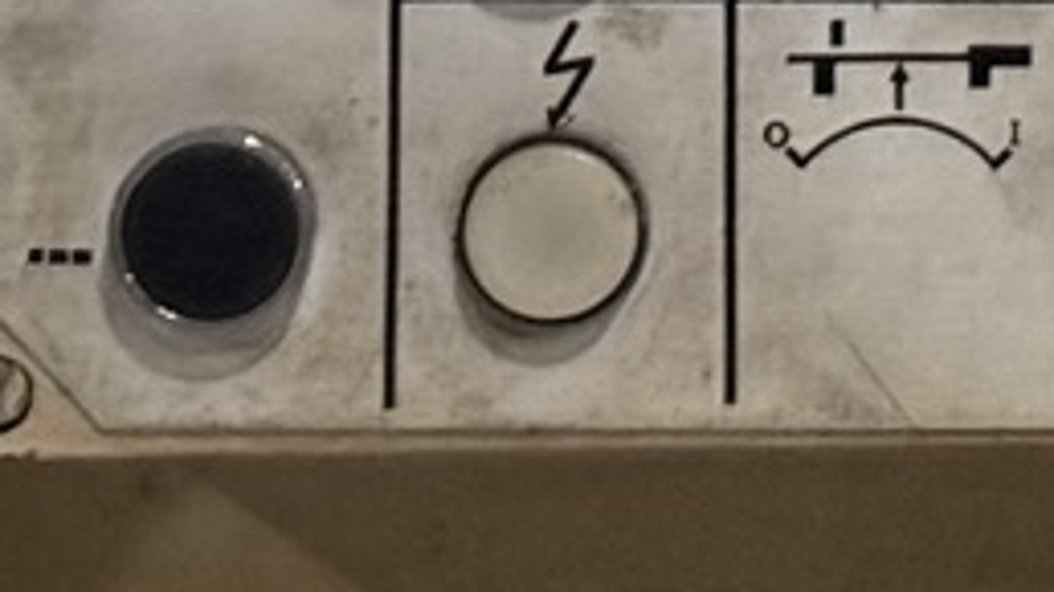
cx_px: 1164
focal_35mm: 259
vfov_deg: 4.6
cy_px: -739
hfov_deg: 8.3
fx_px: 7237
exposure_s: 1/30
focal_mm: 6.76
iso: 640
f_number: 1.78
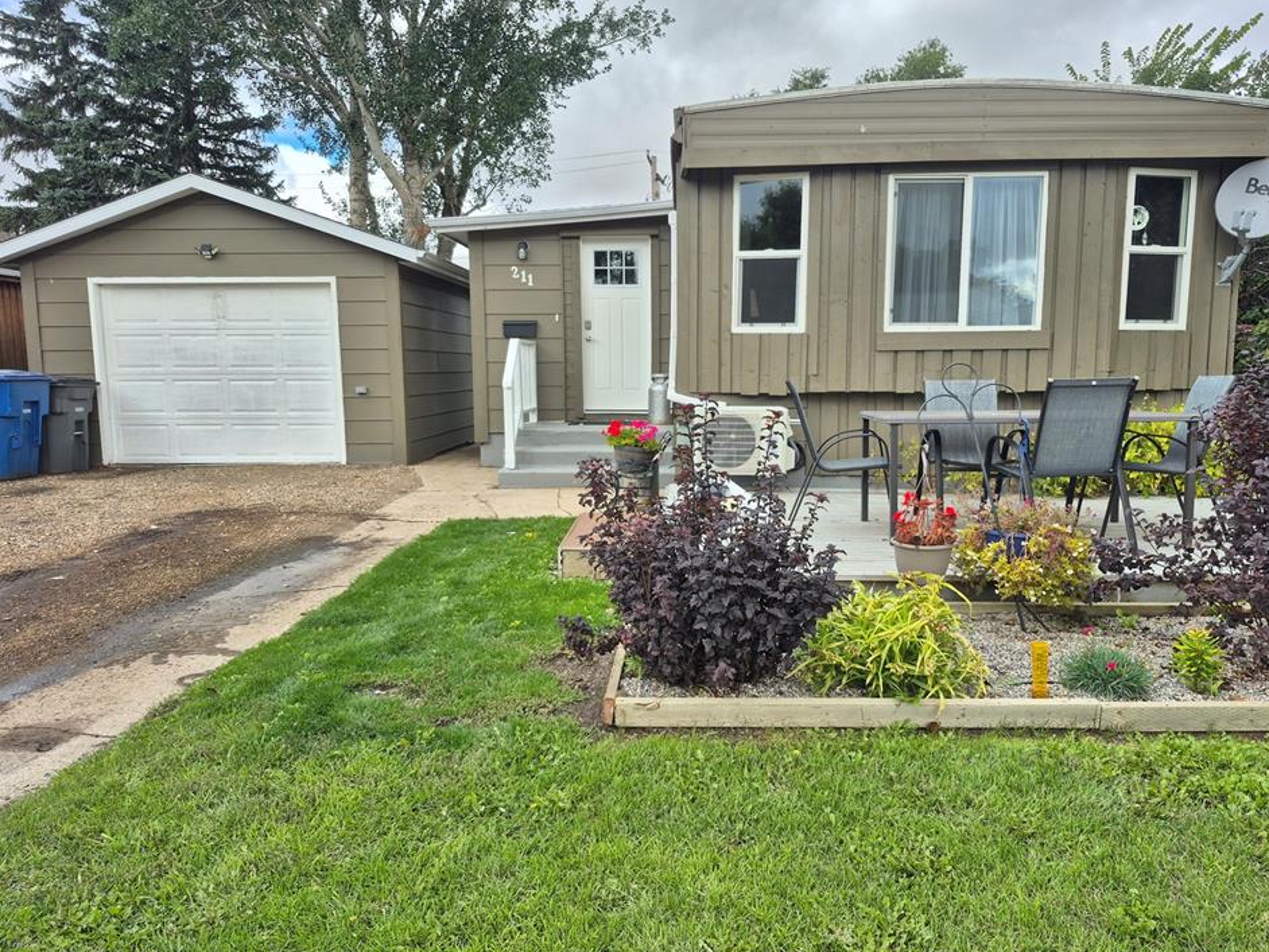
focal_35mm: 25
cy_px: 470
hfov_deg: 69.4
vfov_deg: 54.9
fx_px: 917
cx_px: 657
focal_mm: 5.4
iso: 25
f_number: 1.8
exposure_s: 1/638
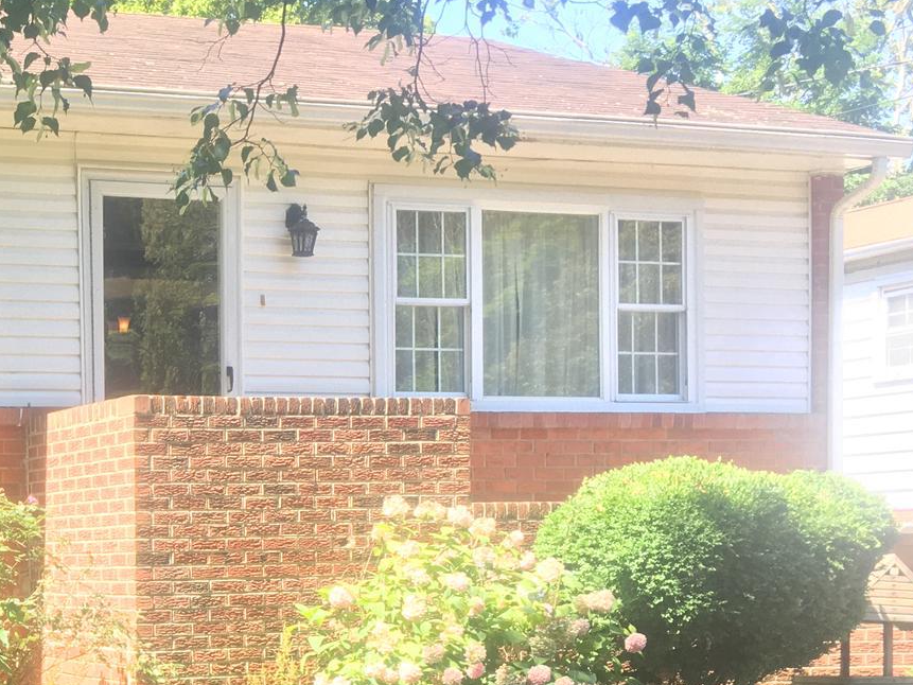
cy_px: 630
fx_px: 1820
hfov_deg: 25.9
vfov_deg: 20.8
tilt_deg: +0.1
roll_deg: +0.3
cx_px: -107
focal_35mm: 69
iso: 25
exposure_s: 1/120
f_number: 2.2
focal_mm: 4.15
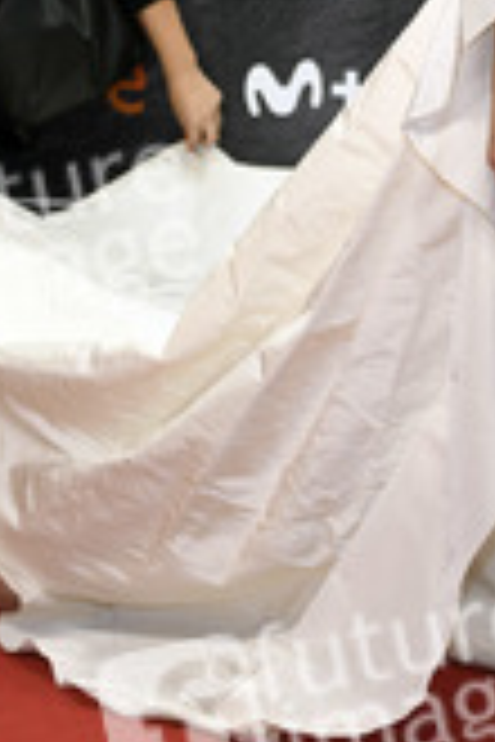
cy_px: 27
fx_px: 3506
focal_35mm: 170
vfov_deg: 12.0
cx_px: 459
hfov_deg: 8.0
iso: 800
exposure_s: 1/640
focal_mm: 70
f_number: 3.2
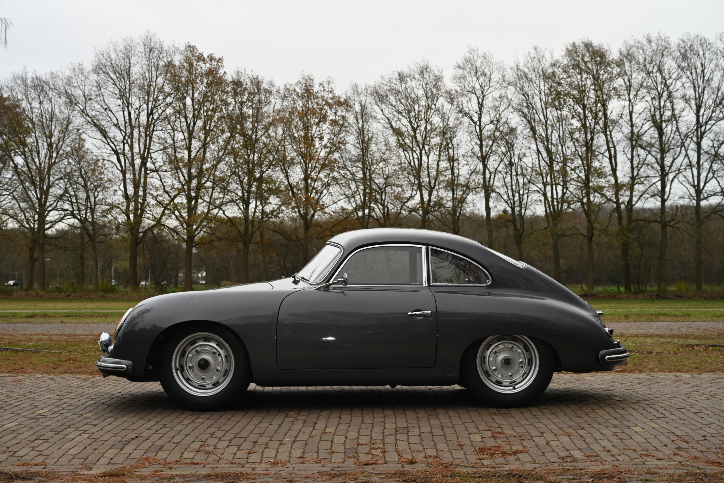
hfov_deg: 41.1
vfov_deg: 28.1
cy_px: 242
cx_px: 362
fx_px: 965
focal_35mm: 48
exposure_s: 1/125
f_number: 5.6
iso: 200
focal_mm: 48
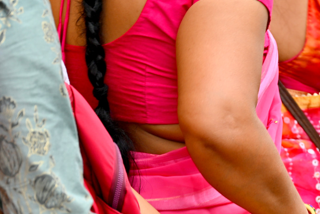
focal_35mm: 289
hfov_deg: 7.1
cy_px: 236
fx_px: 2570
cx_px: 263
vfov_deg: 4.7
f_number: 6.3
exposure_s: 1/125
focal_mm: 125
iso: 250
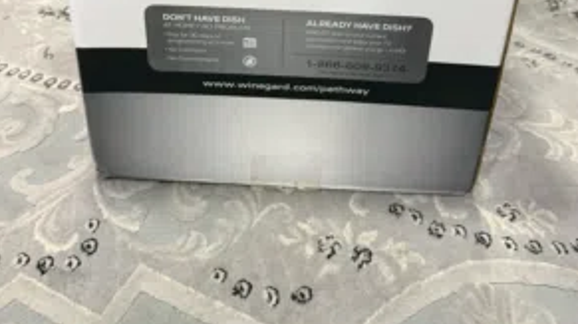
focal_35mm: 36
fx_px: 551
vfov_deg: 29.2
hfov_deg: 55.3
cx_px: 294
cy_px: -44
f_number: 1.78
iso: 320
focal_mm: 6.76
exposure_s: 1/50
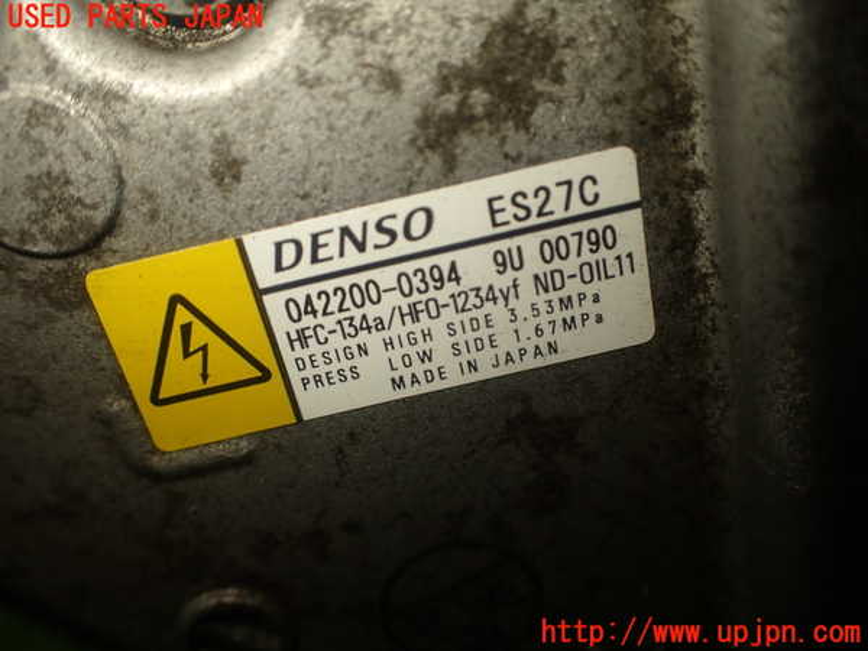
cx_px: 434
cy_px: 326
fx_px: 752
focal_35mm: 30
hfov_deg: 60.0
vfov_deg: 46.8
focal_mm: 5.4
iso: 100
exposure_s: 1/160
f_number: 2.3
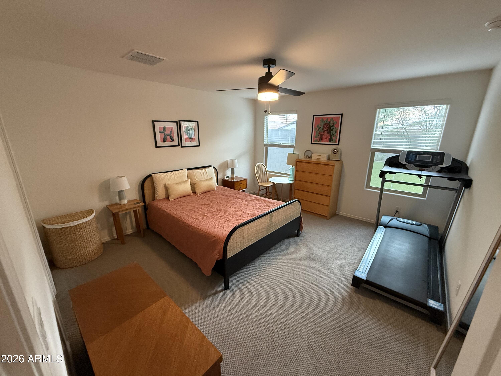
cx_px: 250
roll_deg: +0.2
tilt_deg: -13.9
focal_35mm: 14
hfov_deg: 102.1
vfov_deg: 85.7
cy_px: 188
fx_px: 203
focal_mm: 2.22
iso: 400
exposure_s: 1/60
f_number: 2.2
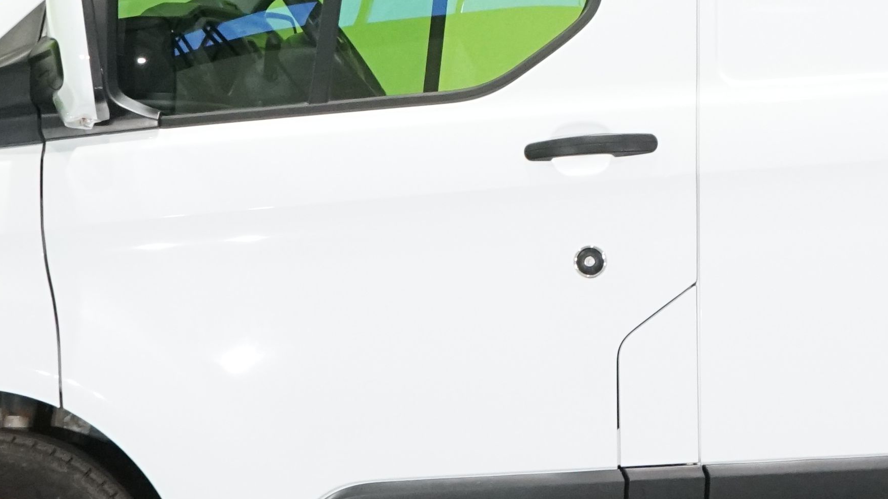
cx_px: 845
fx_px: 3391
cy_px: 185
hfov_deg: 14.7
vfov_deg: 8.4
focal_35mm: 144
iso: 3200
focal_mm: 40
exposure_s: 1/40
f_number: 10
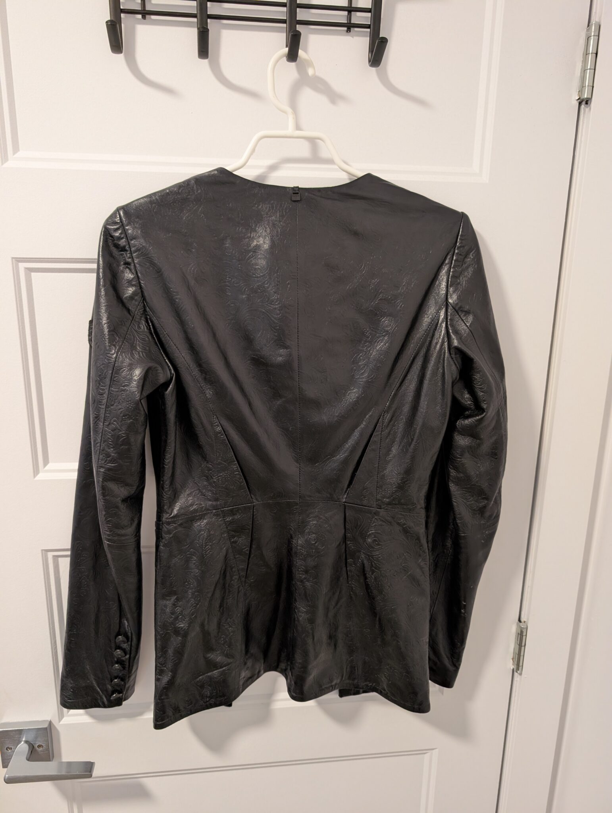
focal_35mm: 24
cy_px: 406
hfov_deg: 56.9
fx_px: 564
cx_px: 306
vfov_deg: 71.5
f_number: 1.68
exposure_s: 1/60
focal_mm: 6.9
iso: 757
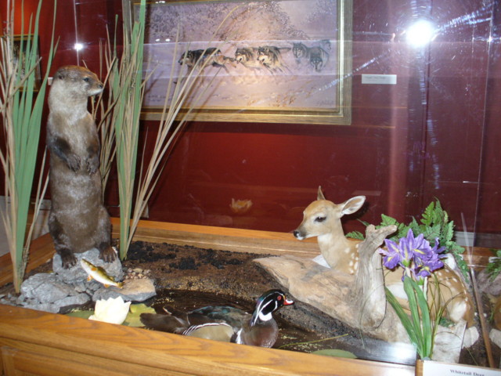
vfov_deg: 38.7
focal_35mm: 37
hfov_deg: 50.1
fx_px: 536
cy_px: 188
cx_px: 250
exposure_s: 1/60
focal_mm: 6.1
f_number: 2.8
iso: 150
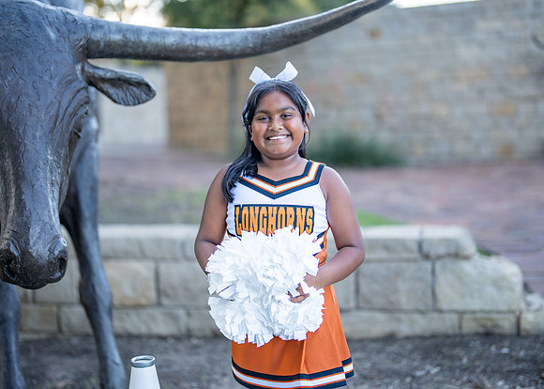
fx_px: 904
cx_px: 262
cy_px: 190
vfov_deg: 24.2
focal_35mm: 59
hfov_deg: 33.5
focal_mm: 50
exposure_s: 1/1000
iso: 250
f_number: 1.2
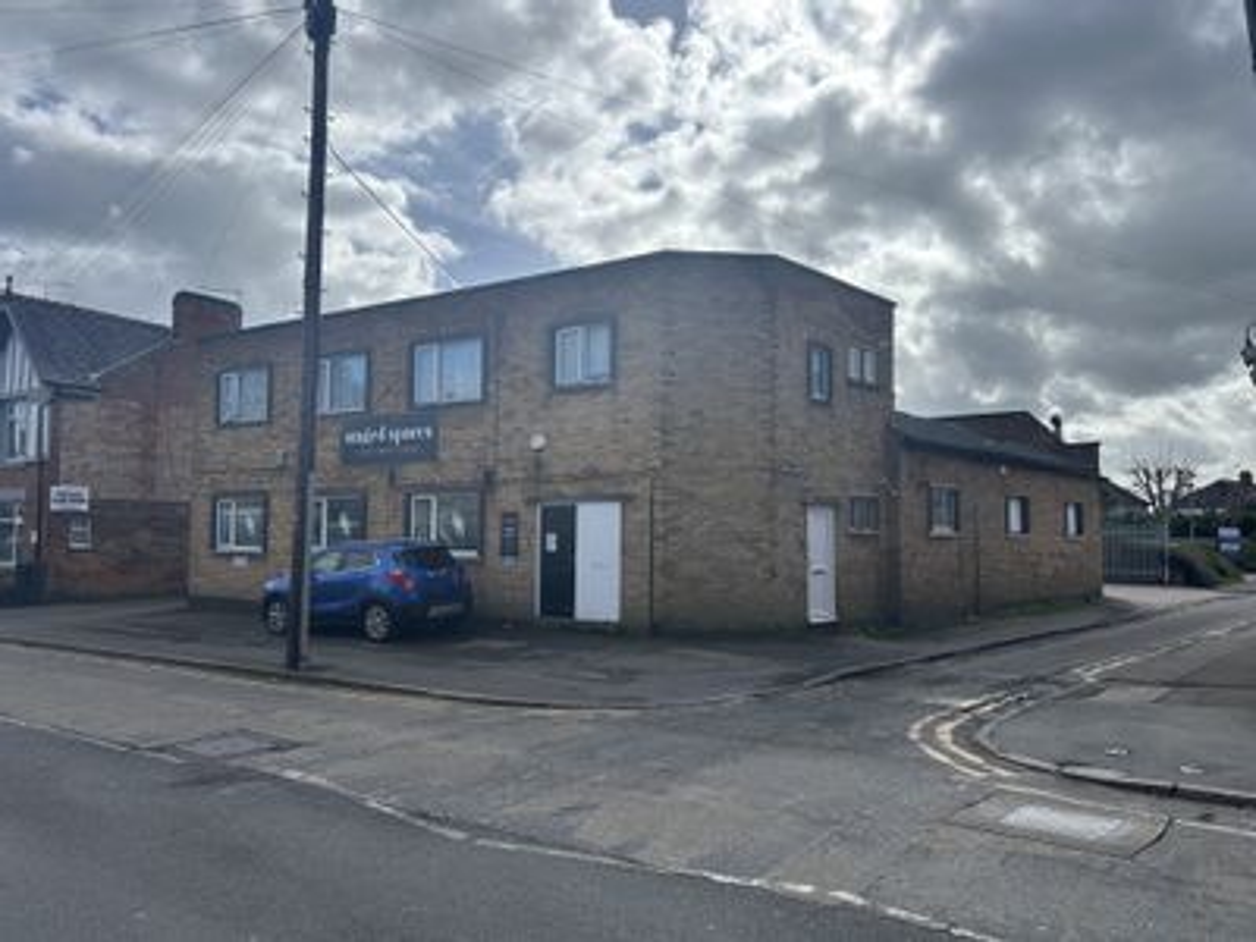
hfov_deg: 67.3
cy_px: 471
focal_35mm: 26
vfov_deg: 53.1
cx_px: 628
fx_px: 943
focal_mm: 5.7
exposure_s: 1/7463
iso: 50
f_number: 1.5
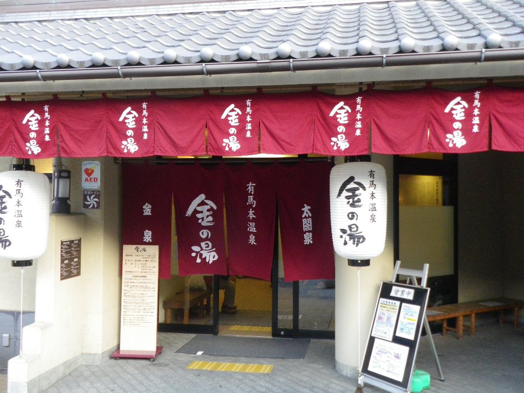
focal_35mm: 35
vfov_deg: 40.7
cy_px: 196
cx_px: 262
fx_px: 530
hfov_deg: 52.6
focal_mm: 6.2
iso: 250
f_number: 3.8
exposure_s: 1/60
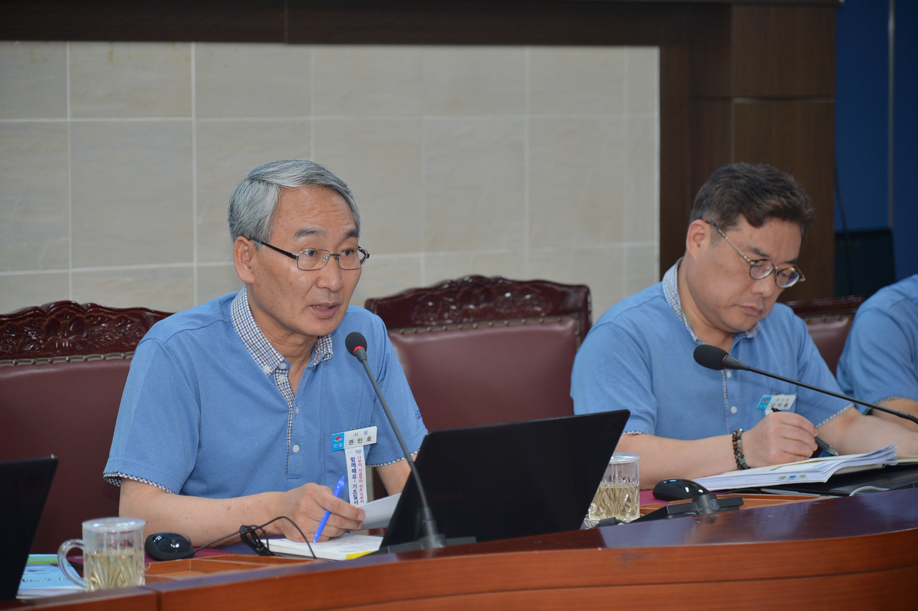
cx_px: 459
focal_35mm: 120
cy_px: 306
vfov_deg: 11.4
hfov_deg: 17.1
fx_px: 3058
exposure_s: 1/250
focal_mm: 120
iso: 400
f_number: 4
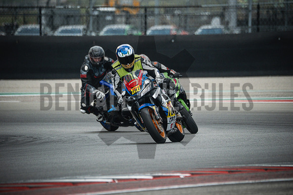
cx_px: 146
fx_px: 4884
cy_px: 98
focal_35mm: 600
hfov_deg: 3.4
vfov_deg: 2.3
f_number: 5.6
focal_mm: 400
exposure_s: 1/1600
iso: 1600
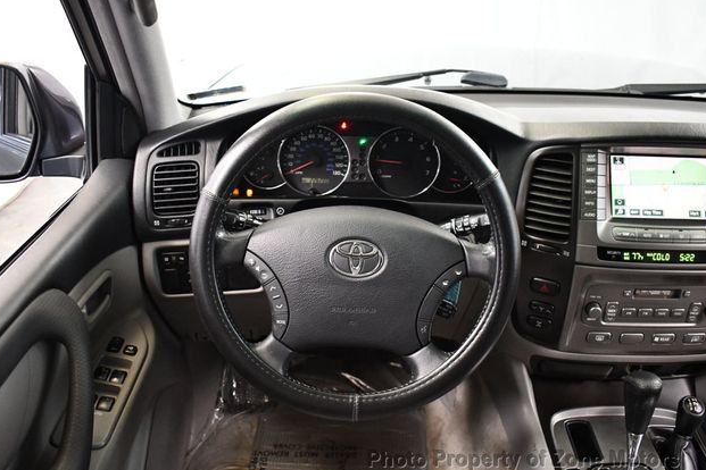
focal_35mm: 34
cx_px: 354
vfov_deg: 38.9
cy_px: 238
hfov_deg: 55.8
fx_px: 667
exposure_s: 1/60
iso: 4000
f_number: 3.8
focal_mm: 22
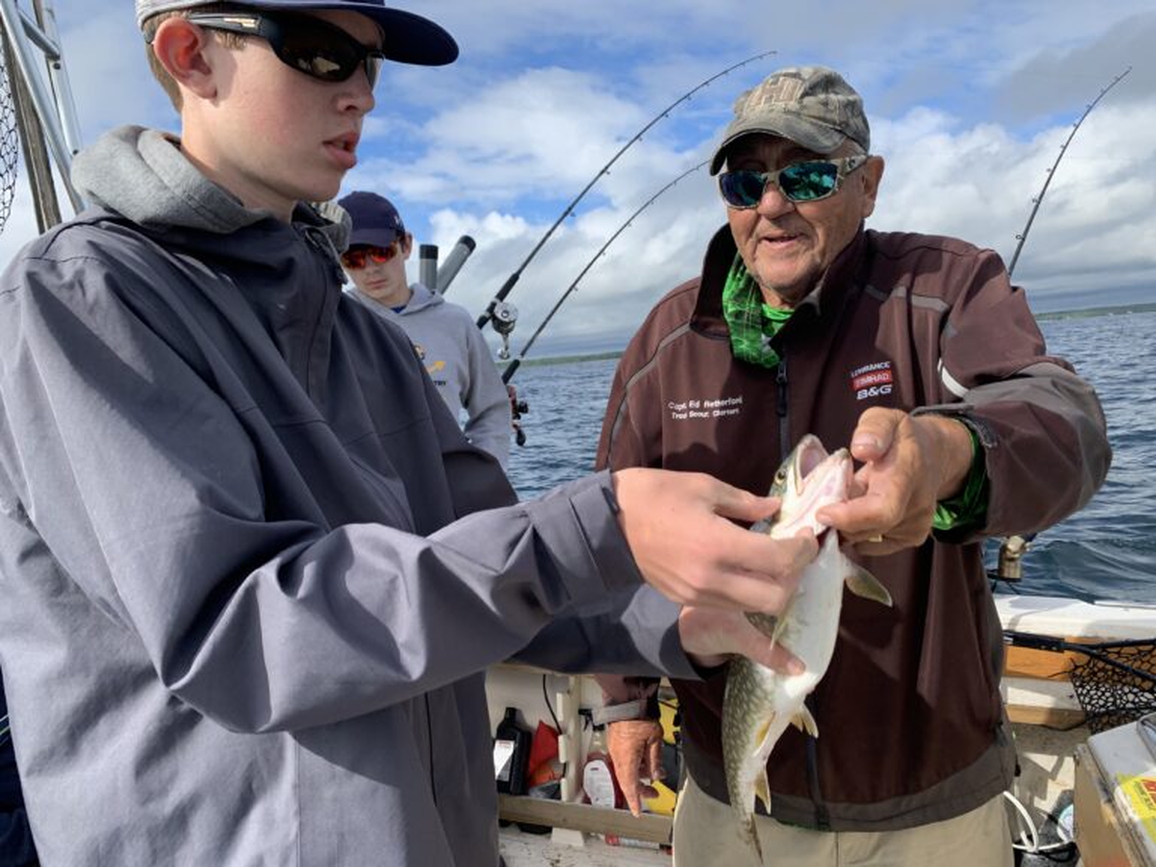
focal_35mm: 26
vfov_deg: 53.1
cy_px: 434
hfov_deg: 67.3
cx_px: 578
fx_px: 868
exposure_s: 1/1748
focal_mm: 4.25
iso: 25
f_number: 1.8
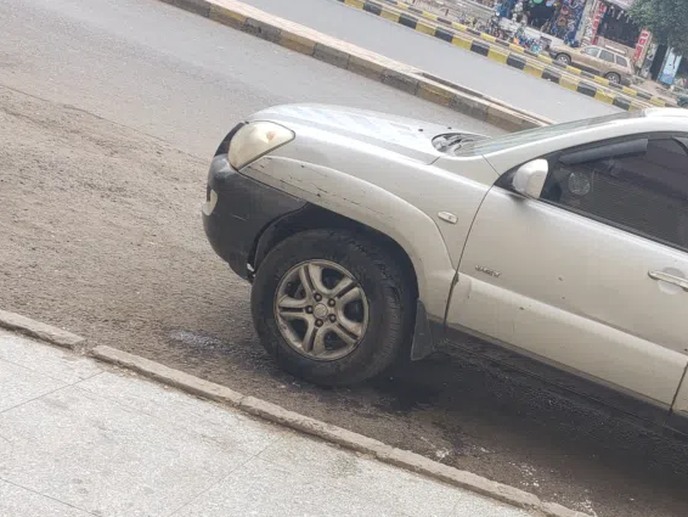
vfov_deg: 30.7
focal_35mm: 47
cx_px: 619
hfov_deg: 37.7
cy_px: 328
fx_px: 935
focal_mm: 4.3
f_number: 2.4
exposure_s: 1/197
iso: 50
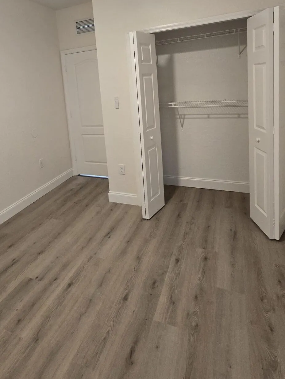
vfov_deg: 75.8
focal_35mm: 21
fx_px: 230
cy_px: 118
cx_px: 108
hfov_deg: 62.6
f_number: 2.2
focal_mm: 2.2
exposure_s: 1/60
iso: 320
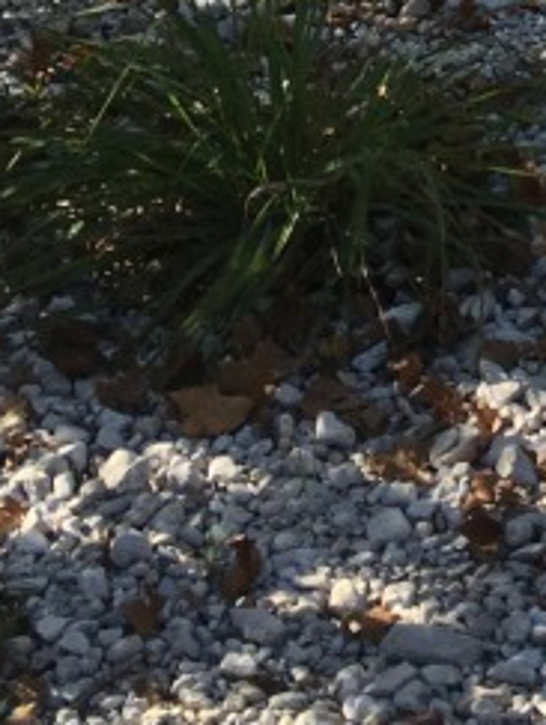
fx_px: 2664
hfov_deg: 11.2
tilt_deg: -1.4
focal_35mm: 127
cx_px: 818
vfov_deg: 13.5
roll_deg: +2.4
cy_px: -671
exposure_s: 1/864
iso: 25
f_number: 2.2
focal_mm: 4.15
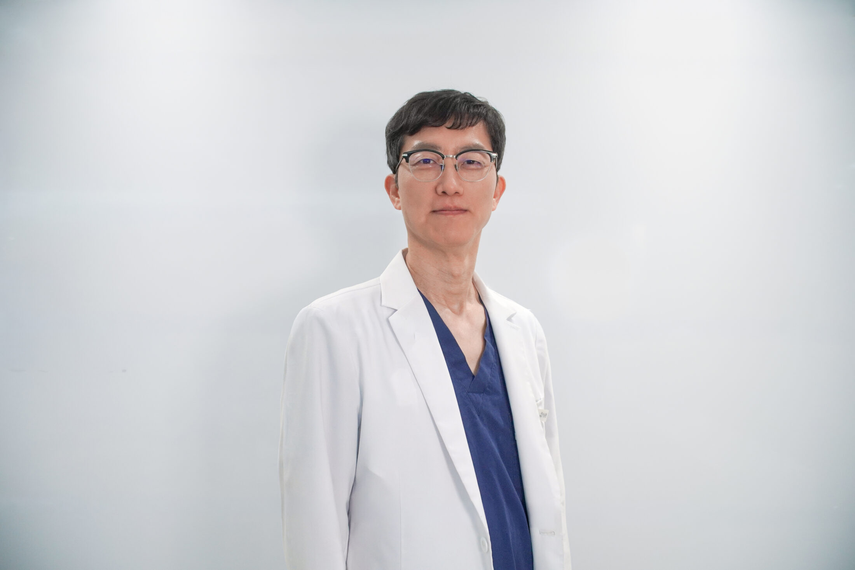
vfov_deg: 47.9
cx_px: 428
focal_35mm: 27
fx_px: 641
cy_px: 285
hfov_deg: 67.4
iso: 640
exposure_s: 1/160
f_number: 4
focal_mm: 18
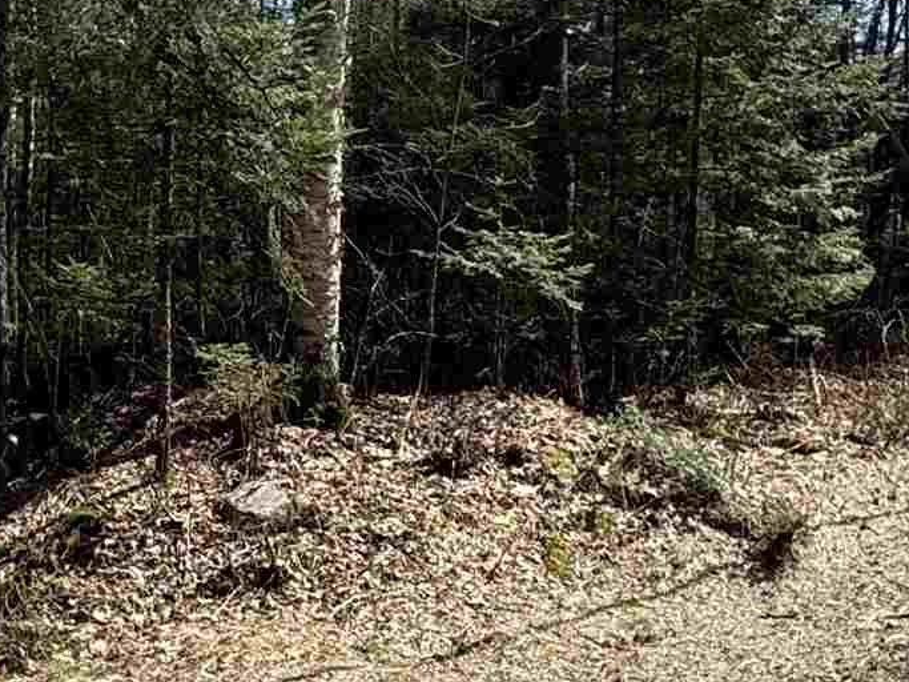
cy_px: 385
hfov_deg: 30.6
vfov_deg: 23.3
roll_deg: -0.5
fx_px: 1654
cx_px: 346
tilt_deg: -0.7
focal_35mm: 63
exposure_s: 1/720
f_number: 2.2
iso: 40
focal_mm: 2.22
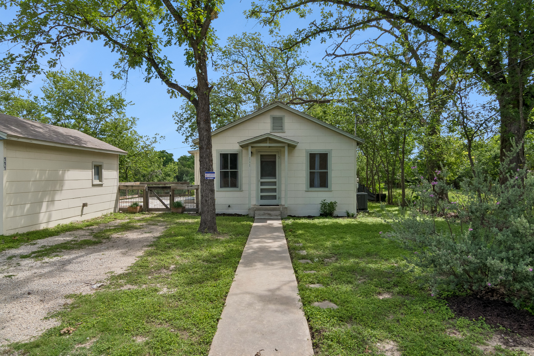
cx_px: 267
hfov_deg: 81.2
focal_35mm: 21
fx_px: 311
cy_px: 178
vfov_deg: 59.5
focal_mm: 14
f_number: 11
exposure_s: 1/500
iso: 320
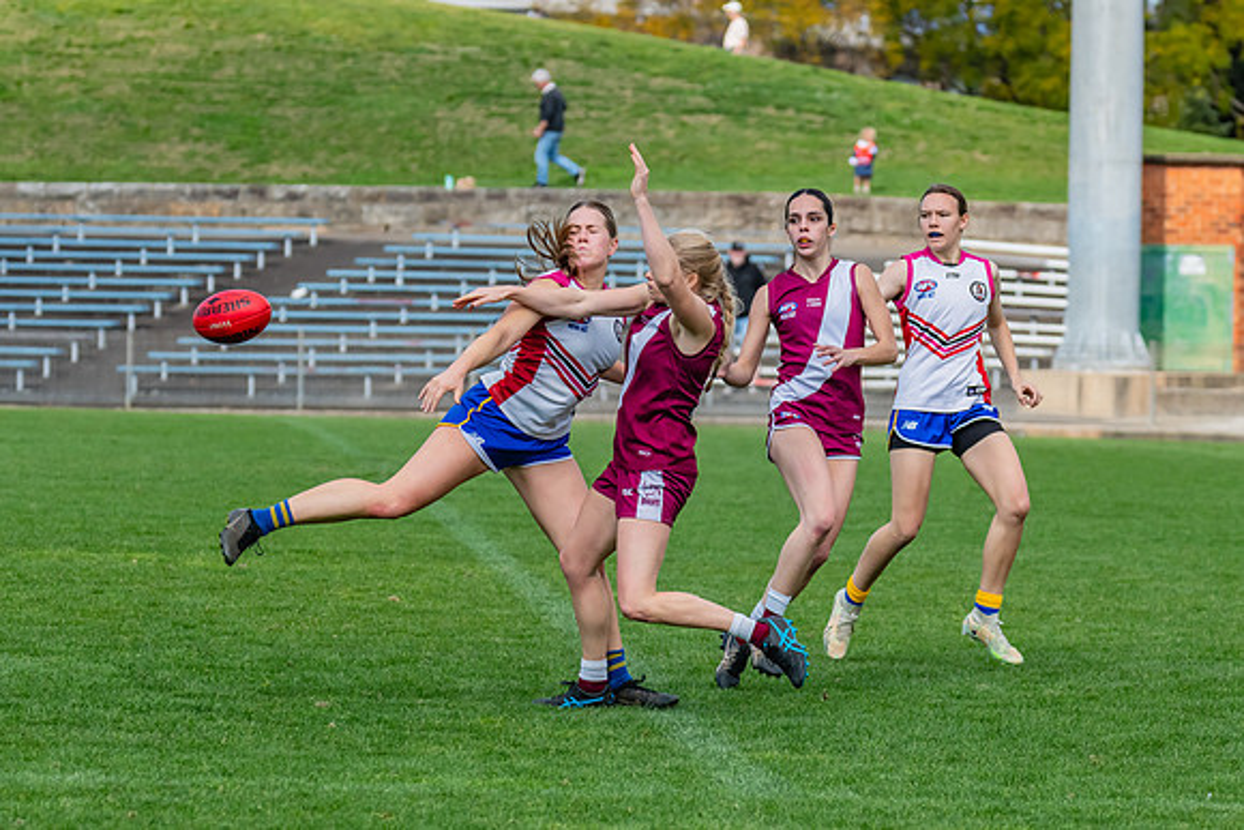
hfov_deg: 7.5
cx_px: 744
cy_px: 390
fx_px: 9439
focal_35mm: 273
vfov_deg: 5.0
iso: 800
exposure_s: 1/1600
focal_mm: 210
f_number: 7.1
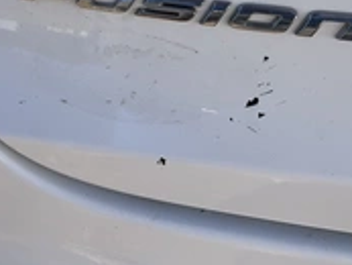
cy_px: 67
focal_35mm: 67
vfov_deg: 21.8
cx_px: 187
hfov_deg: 28.9
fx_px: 682
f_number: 1.8
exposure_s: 1/1412
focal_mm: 3
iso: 25
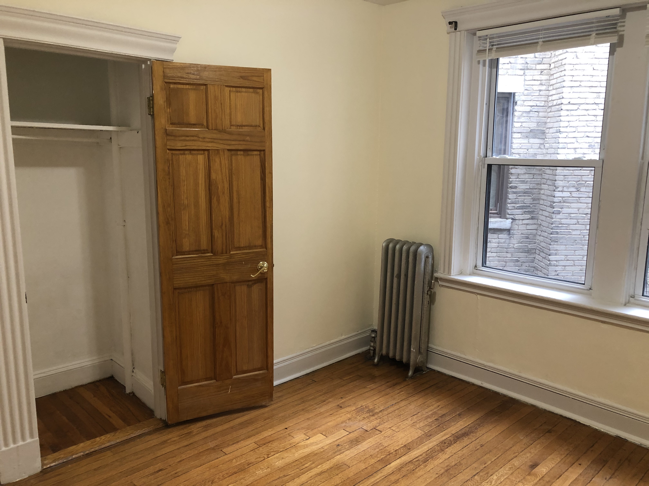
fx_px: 525
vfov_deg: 49.7
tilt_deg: -9.5
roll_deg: +0.3
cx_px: 324
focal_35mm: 28
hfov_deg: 63.4
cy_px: 243
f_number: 1.8
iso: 50
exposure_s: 1/15
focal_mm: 3.99
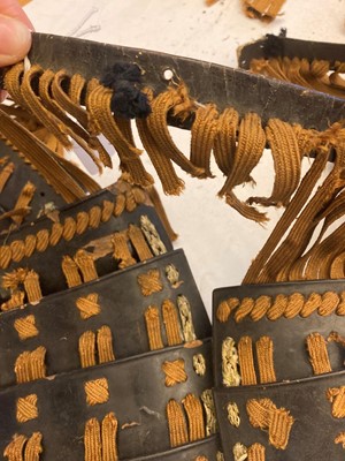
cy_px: 230
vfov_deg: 63.4
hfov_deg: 49.7
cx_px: 172
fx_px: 372
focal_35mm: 28
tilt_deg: -65.0
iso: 320
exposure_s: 1/50
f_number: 1.8
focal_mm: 3.99
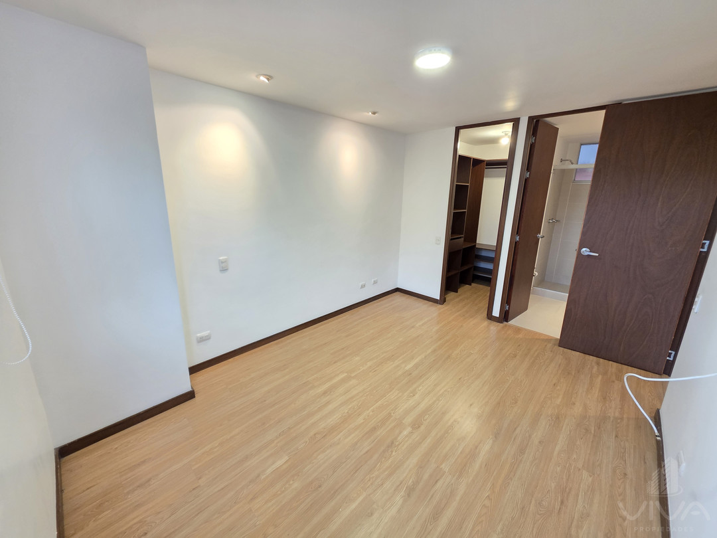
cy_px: 269
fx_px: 269
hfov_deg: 106.2
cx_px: 358
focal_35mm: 13
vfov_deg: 89.9
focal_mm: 2.2
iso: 250
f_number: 1.9
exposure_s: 1/60
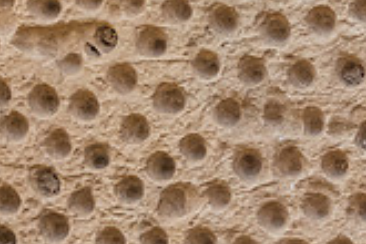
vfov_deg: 6.1
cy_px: 378
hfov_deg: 9.2
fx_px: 2247
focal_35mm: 221
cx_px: 479
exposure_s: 1/80
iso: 800
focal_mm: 42
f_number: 5
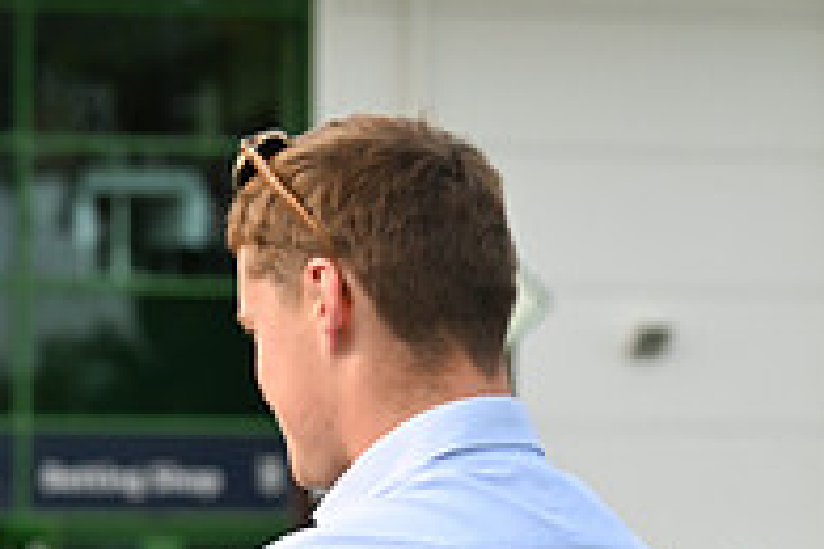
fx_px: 6477
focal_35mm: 283
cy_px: 779
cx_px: -359
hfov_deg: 7.2
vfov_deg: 4.8
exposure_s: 1/2500
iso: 1000
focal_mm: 95
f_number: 4.5
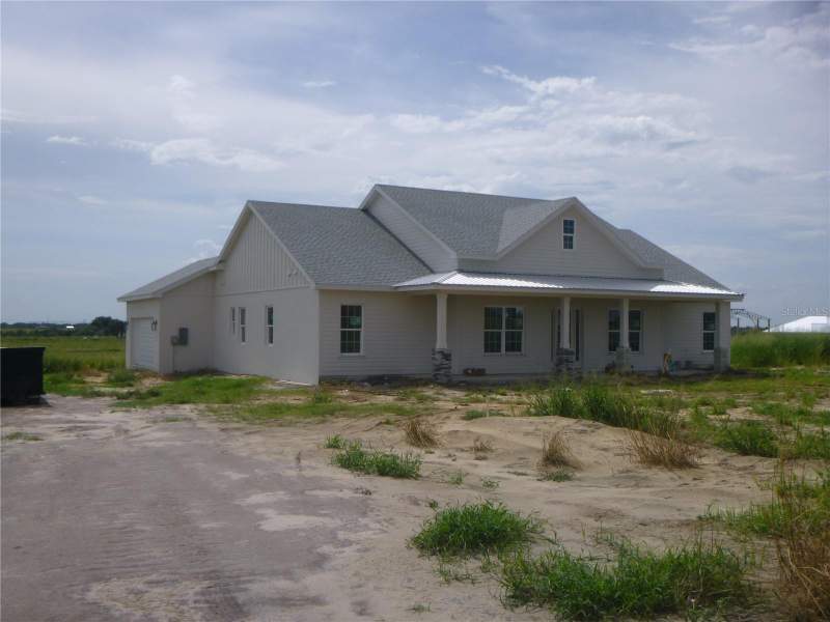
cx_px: 415
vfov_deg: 37.7
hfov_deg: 49.0
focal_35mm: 38
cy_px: 311
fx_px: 911
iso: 100
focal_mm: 6.8
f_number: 4.5
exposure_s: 1/1300
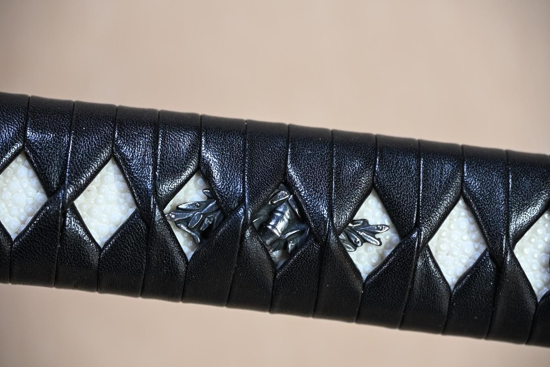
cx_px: 275
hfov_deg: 13.4
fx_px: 2337
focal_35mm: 153
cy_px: 184
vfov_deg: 9.0
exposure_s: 1/2
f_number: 5.6
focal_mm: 102
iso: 110
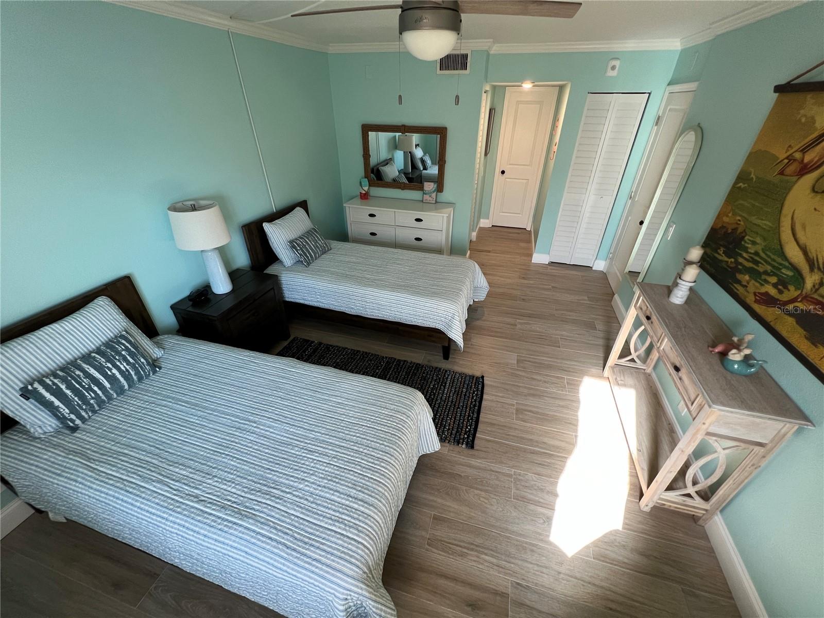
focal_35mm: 13
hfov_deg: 106.2
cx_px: 412
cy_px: 309
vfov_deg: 89.9
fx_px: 309
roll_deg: -0.1
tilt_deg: -32.9
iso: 250
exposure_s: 1/120
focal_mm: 1.57
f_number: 1.8
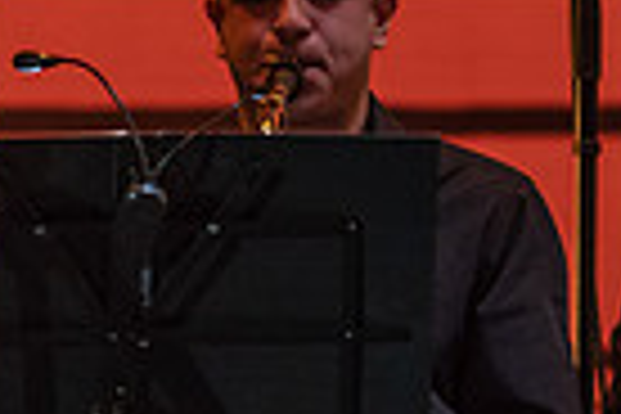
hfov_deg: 2.5
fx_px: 14489
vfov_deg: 1.6
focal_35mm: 840
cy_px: 169
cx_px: 738
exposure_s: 1/125
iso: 2500
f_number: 2.8
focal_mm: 200
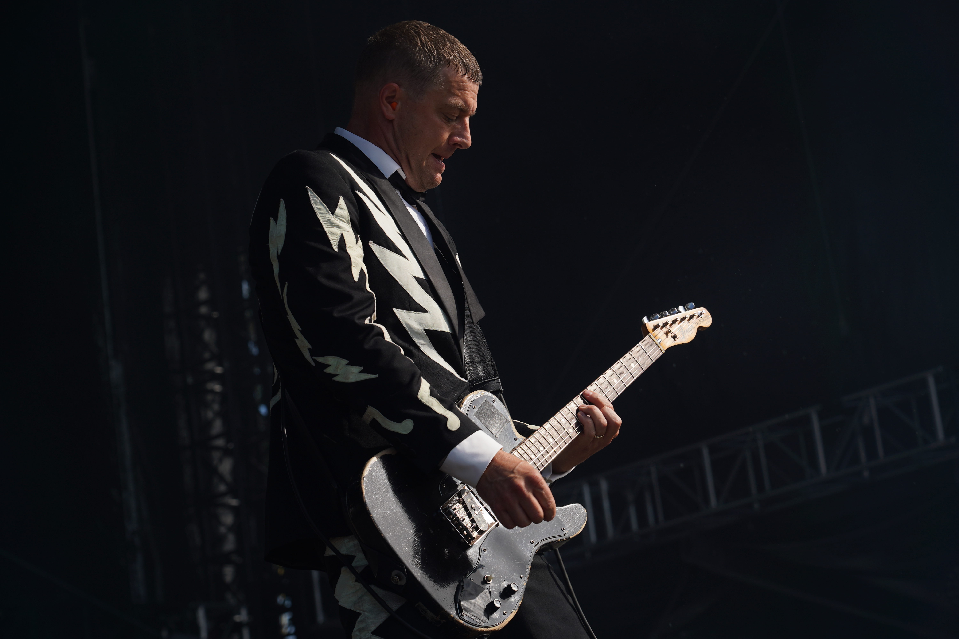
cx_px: 480
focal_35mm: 105
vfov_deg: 13.0
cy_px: 320
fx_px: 2797
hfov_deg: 19.5
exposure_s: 1/400
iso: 100
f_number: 7.1
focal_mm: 105
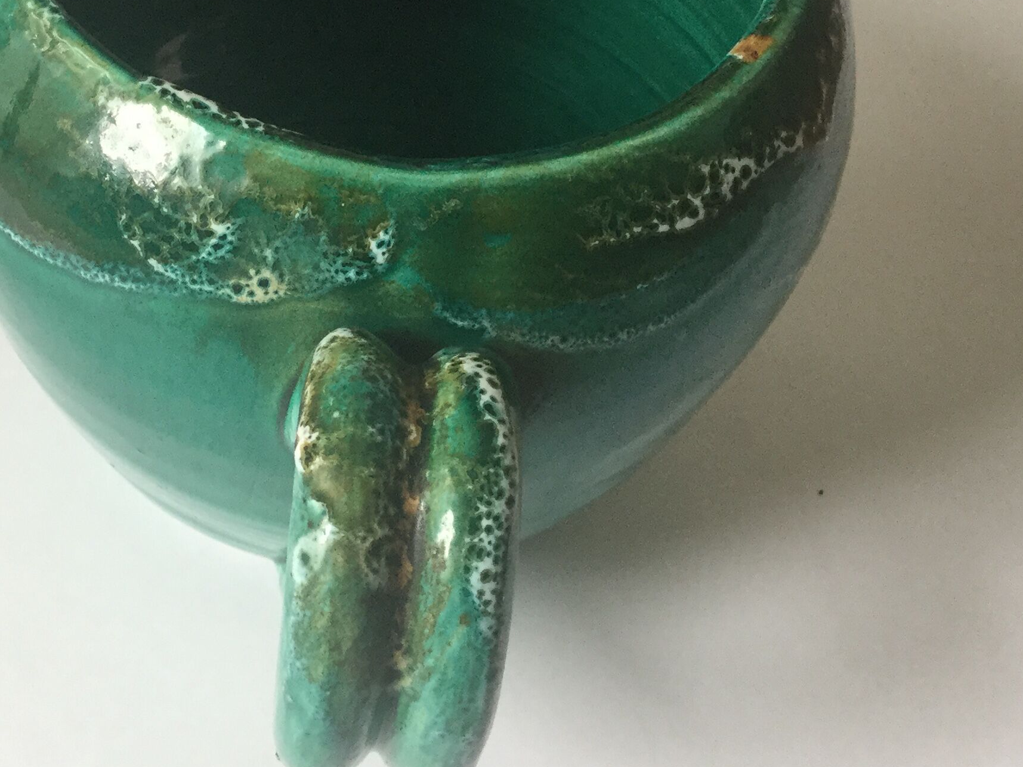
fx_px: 1743
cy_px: 196
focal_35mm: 59
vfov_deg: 24.6
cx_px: 343
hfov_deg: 32.4
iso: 80
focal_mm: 3.3
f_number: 2.4
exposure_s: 1/33
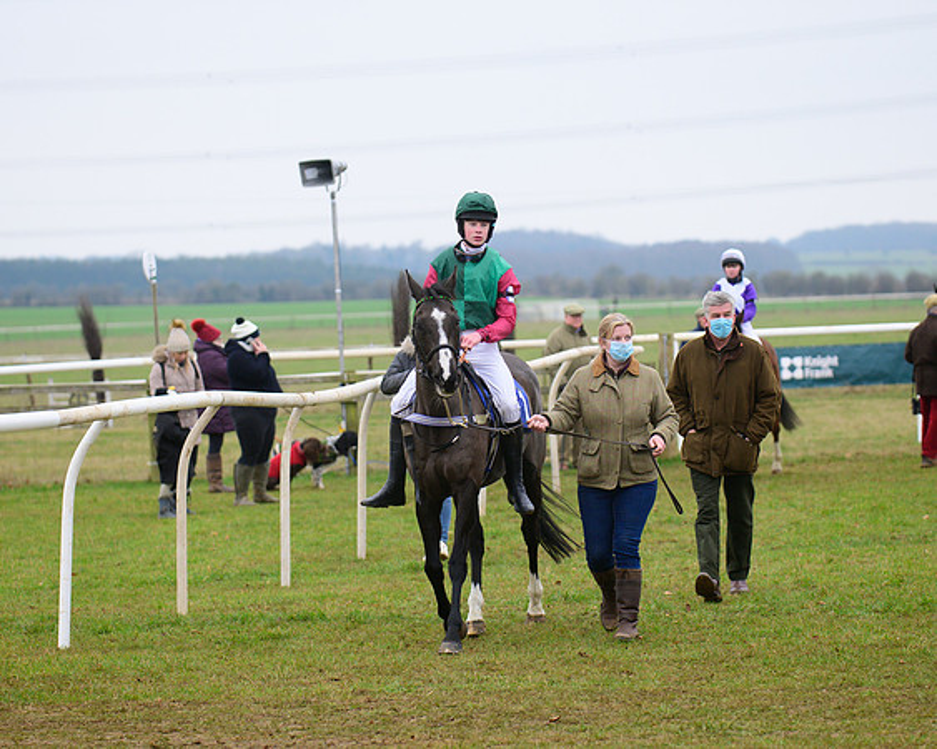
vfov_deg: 9.8
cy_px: 374
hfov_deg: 12.2
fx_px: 4376
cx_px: 468
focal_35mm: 158
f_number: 5
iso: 1250
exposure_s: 1/640
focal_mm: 140
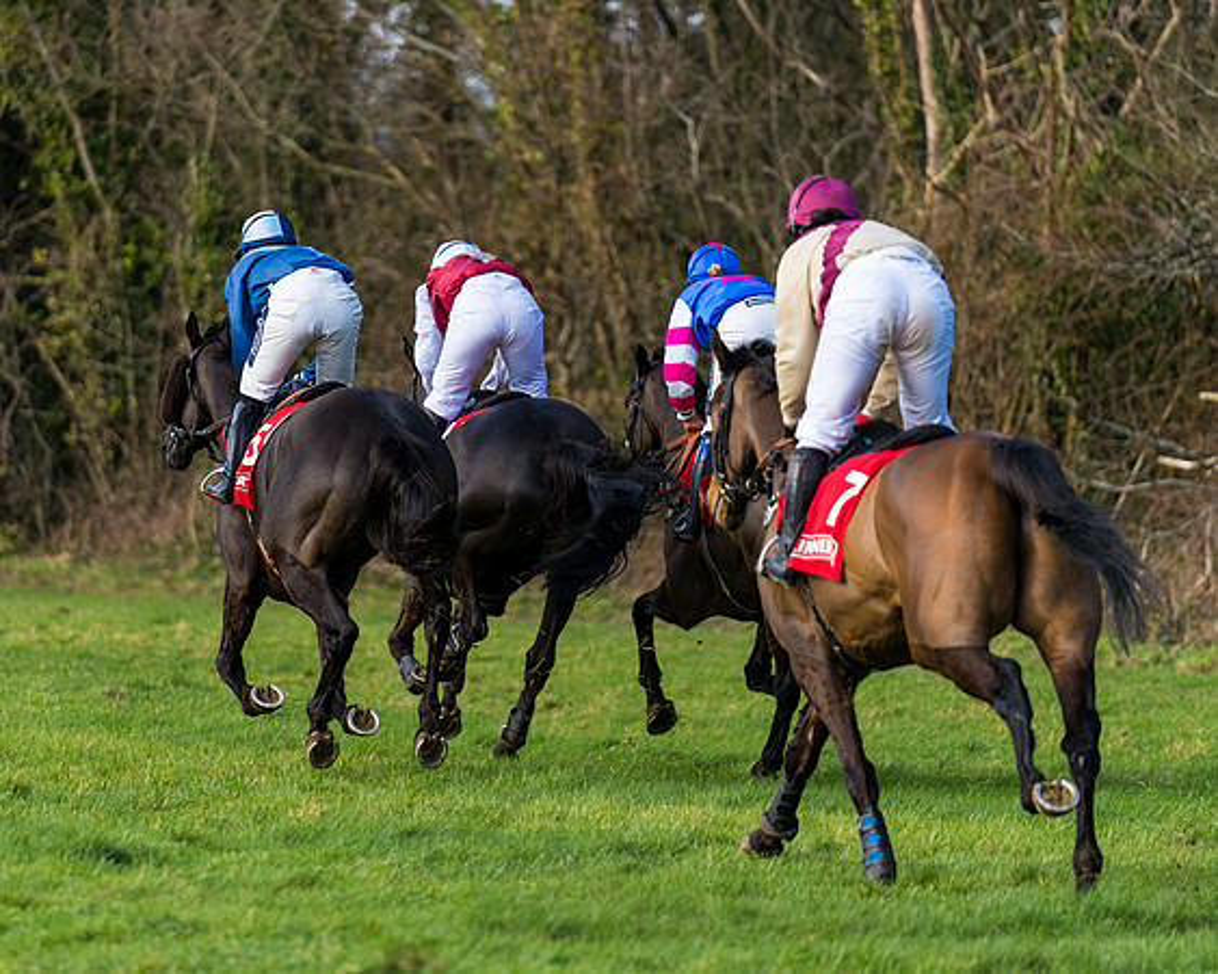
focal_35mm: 282
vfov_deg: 5.5
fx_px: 10167
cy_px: 364
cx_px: 419
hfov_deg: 6.9
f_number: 2.8
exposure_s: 1/2000
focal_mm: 200
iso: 200
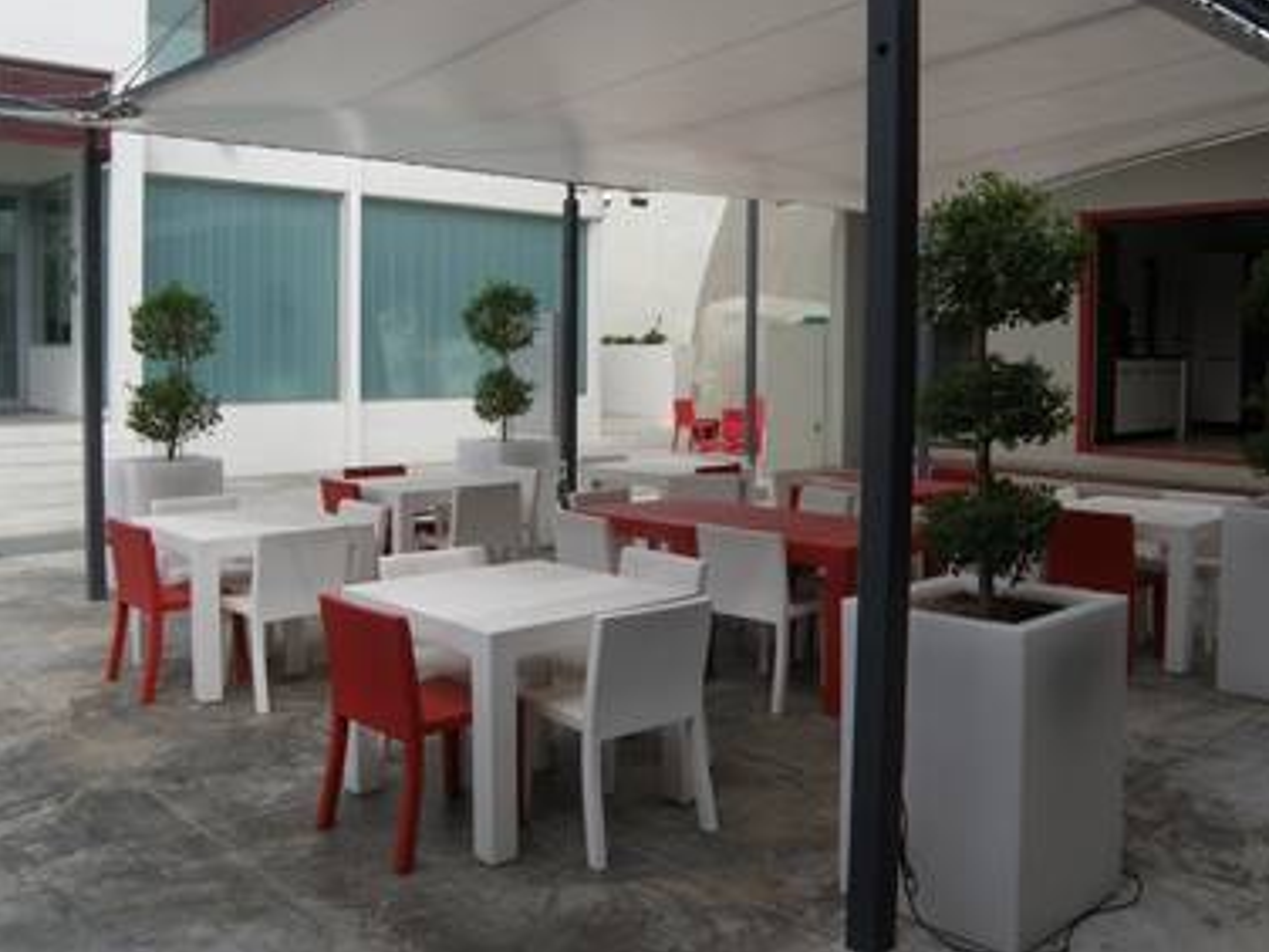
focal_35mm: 31
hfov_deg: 58.3
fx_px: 1136
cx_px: 641
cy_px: 388
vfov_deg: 45.2
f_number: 5.6
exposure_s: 1/160
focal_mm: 4.6
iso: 64
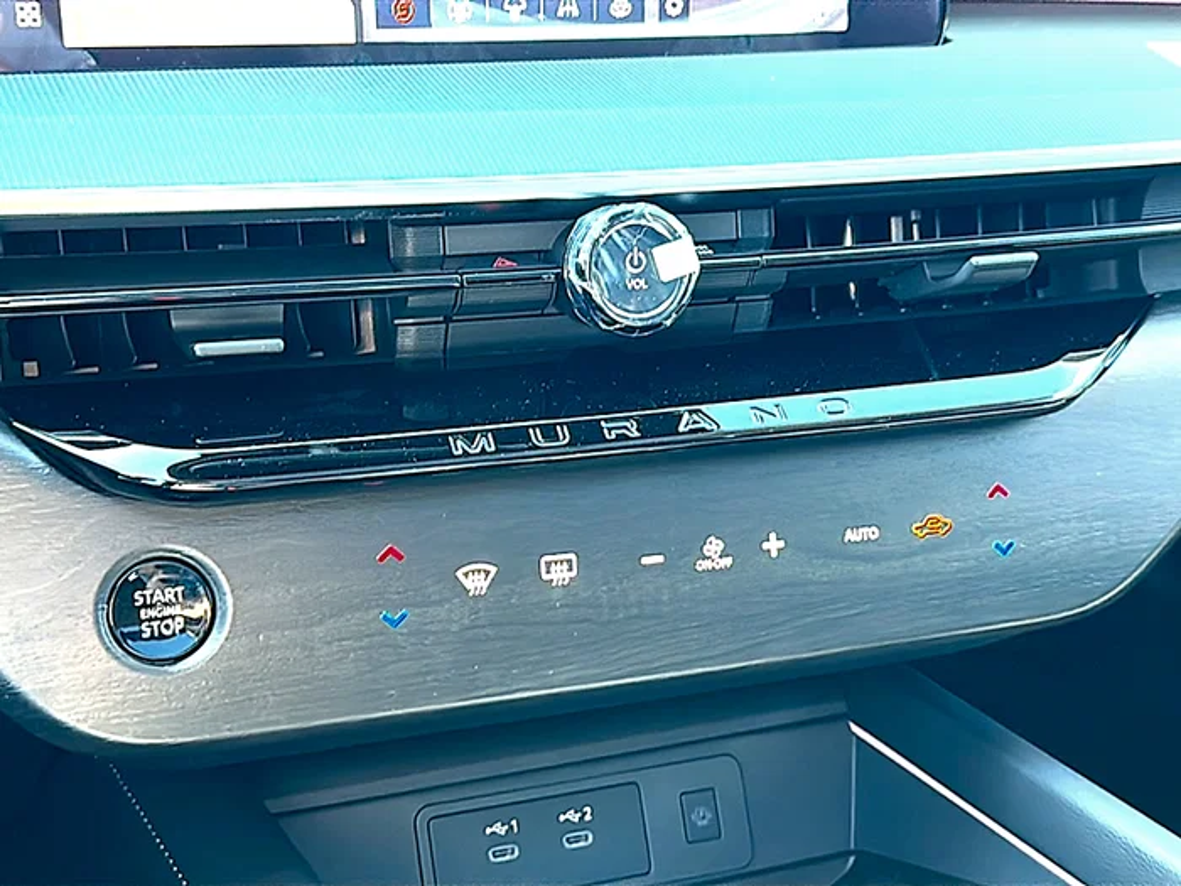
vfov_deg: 35.1
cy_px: 443
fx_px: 1399
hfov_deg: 45.8
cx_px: 590
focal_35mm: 41
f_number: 1.78
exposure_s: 1/83
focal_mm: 6.86
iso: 125
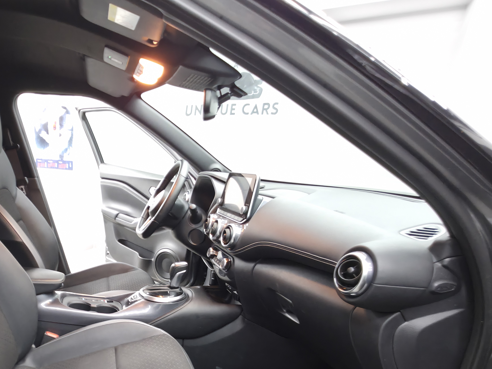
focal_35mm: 24
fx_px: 341
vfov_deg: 53.6
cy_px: 287
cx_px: 109
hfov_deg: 66.1
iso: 125
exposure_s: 1/9.99
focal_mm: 2.2
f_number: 1.9
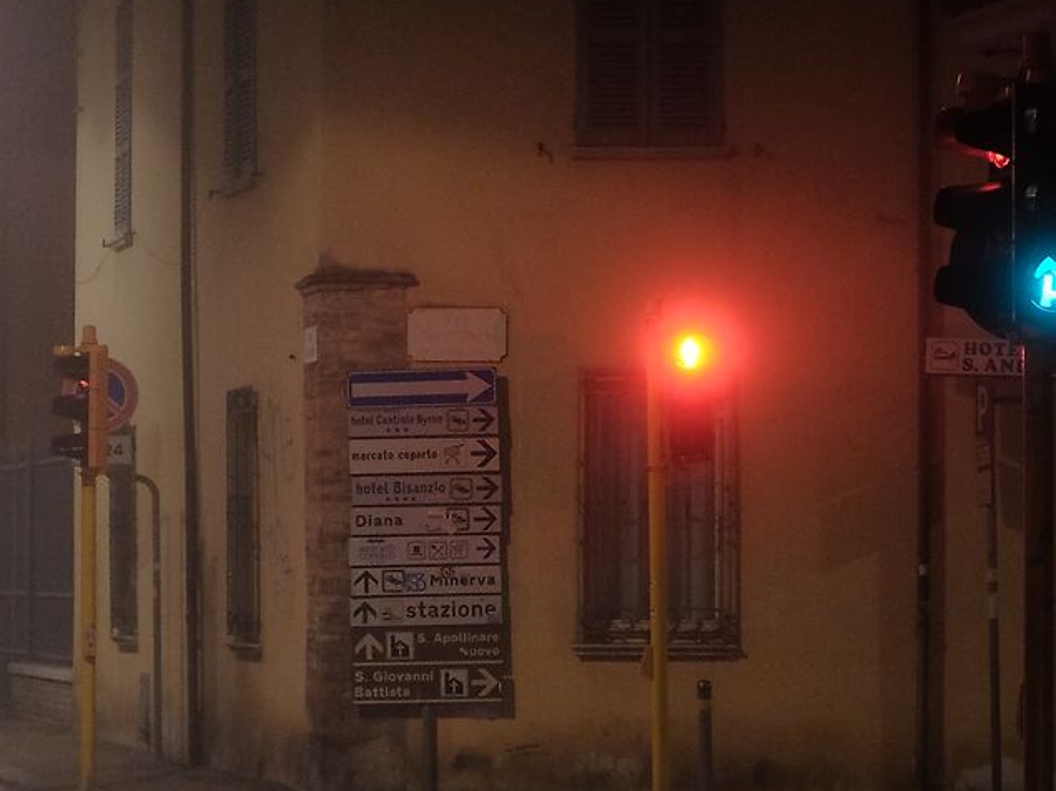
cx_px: 364
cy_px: 460
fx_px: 4545
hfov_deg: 13.2
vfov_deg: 10.0
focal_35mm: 149
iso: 1250
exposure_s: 1/60
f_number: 2.8
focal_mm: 27
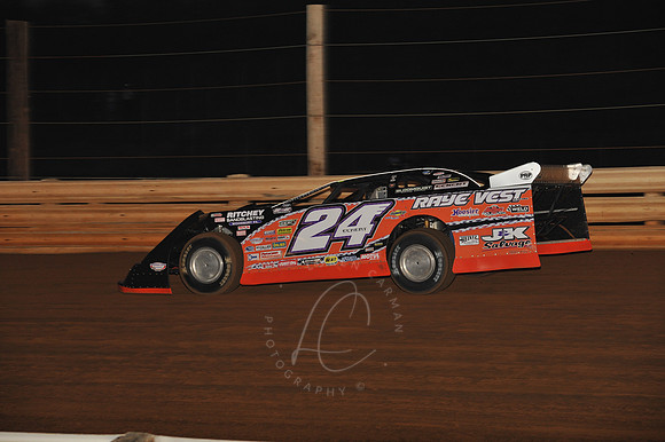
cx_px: 332
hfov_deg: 14.2
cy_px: 221
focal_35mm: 145
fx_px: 2677
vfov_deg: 9.5
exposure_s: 1/320
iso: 1000
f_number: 7.1
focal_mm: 145
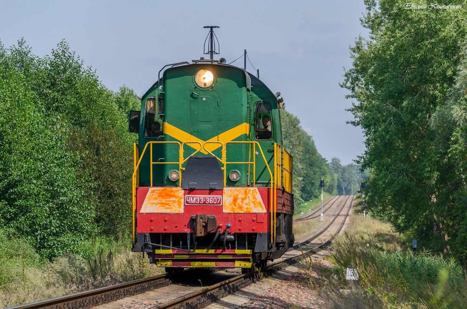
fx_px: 3010
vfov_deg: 5.9
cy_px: 154
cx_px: 234
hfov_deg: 8.9
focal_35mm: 232
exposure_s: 1/640
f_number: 7.1
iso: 160
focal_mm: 155
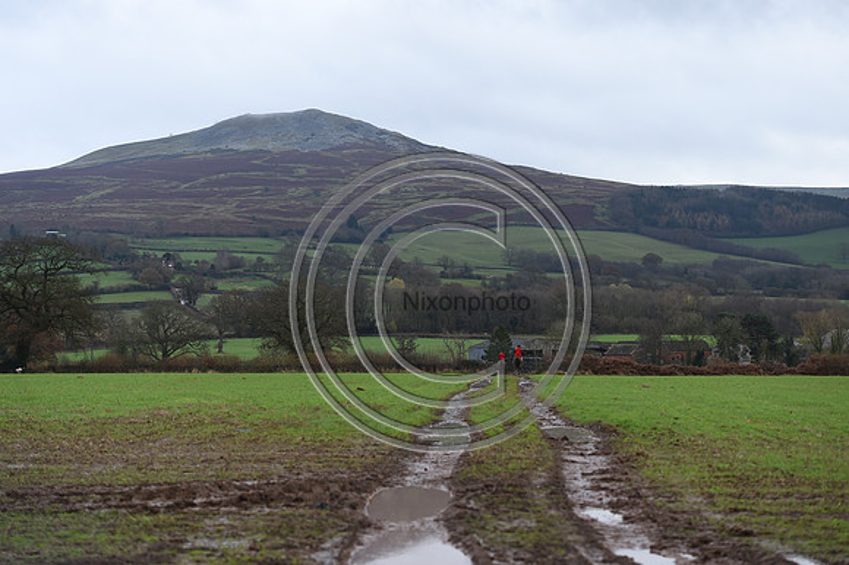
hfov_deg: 22.2
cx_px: 424
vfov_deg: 14.8
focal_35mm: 92
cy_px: 282
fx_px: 2168
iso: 400
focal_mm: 92
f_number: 3.5
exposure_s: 1/1000
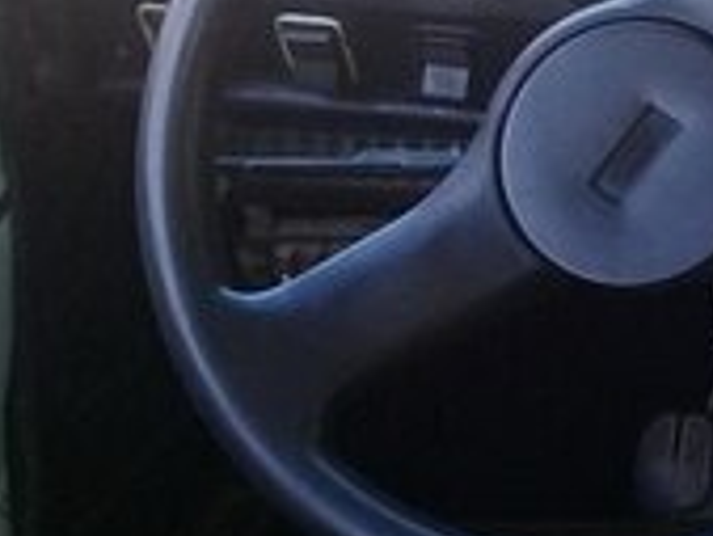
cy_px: -53
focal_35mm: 121
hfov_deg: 14.2
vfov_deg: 12.1
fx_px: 2494
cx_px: 1321
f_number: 2.2
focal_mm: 3.3
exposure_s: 1/100
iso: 64
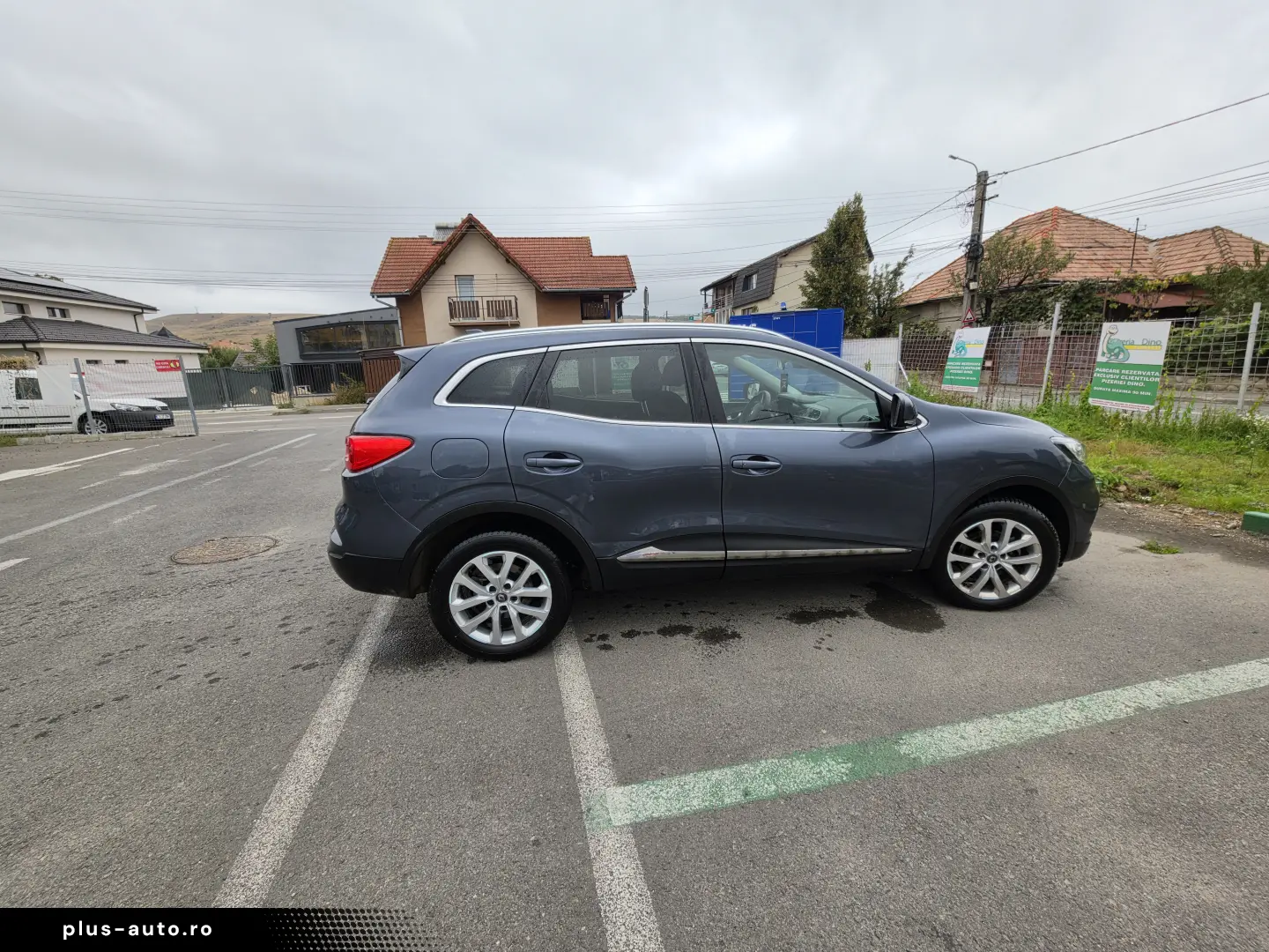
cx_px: 634
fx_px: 477
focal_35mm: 13
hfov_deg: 106.2
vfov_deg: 89.9
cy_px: 476
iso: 32
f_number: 1.9
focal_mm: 2.2
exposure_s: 1/364
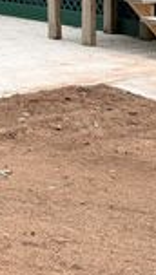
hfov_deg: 9.8
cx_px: 63
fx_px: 908
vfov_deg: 17.1
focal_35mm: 124
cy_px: 50
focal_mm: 5.96
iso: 125
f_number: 1.6
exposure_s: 1/117
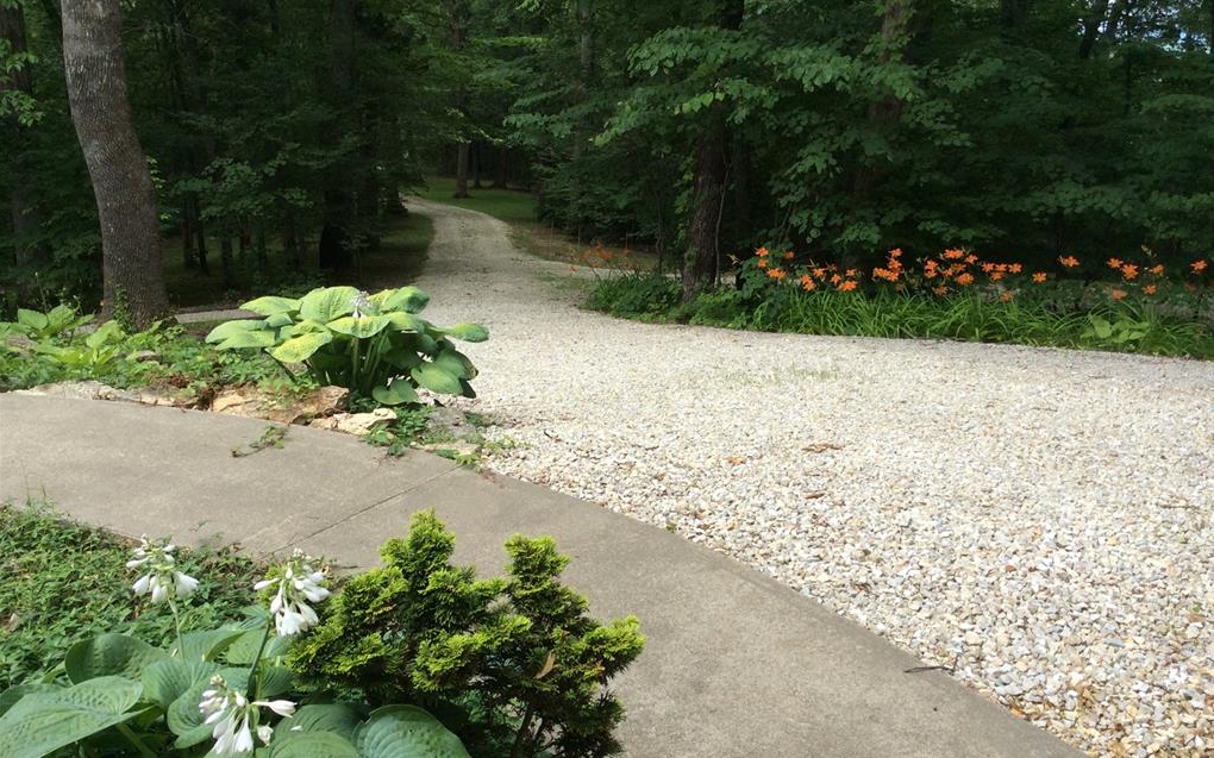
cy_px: 359
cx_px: 608
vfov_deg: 37.2
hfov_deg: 56.7
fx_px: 1125
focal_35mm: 34
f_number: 2.4
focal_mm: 3.3
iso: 32
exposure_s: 1/381
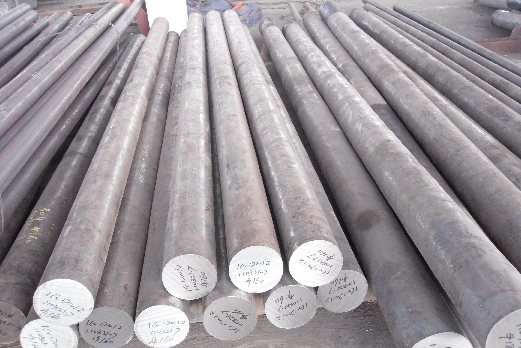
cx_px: 271
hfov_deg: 40.3
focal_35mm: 49
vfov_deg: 27.5
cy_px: 183
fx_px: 709
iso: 400
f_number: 3.5
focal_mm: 6.3
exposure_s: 1/22
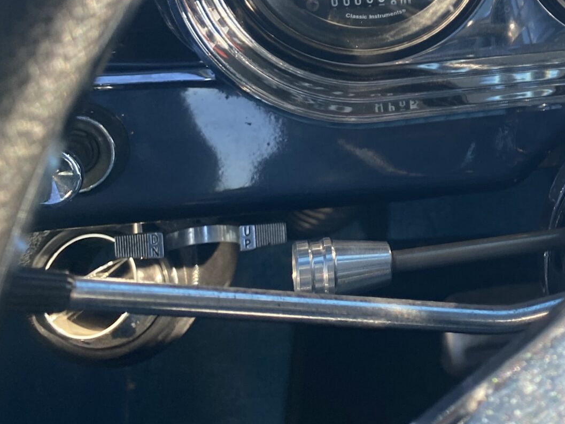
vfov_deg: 22.4
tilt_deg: -26.1
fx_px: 1028
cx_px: 650
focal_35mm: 63
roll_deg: -1.3
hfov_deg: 27.6
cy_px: 5
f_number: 1.8
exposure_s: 1/148
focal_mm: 4.25
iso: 32
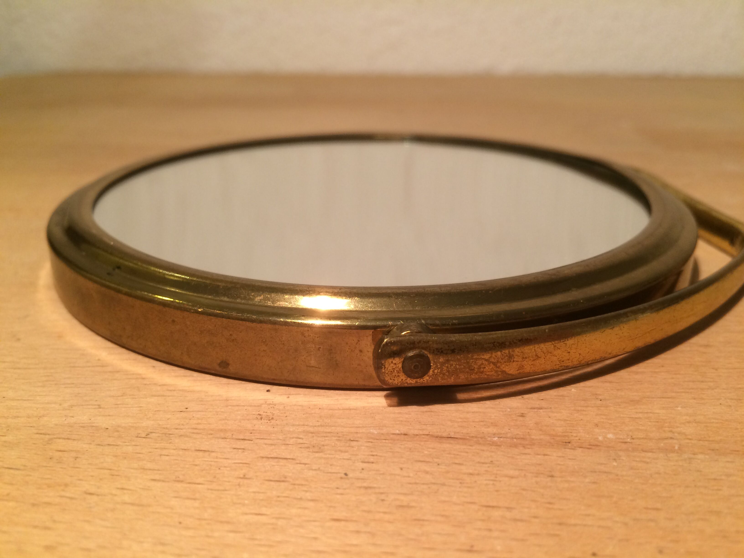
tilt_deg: -21.3
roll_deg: -0.7
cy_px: 279
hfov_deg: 61.7
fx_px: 623
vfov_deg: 48.2
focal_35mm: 29
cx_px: 372
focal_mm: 4.15
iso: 125
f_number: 2.2
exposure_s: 1/33
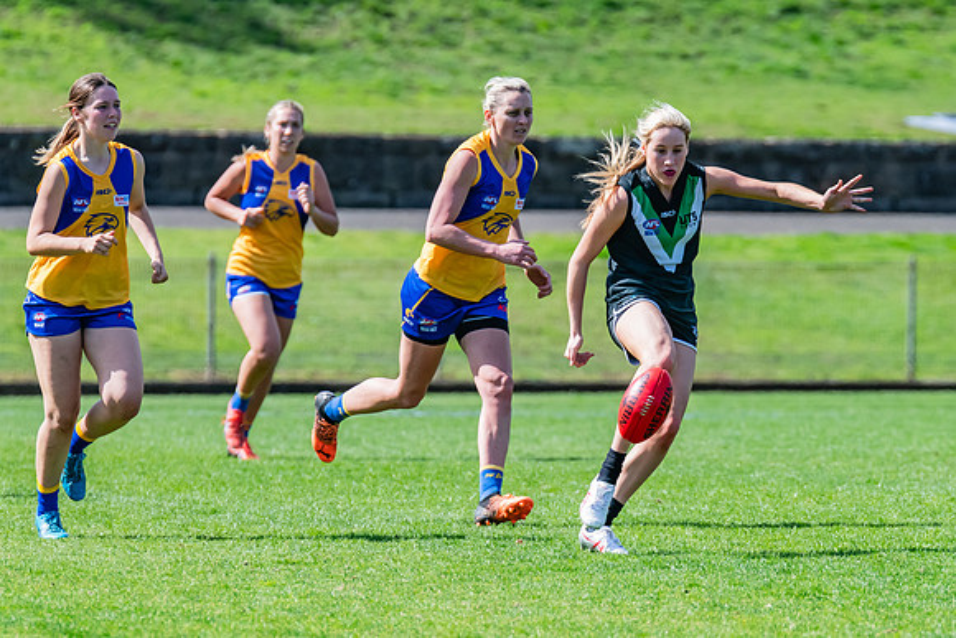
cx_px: 685
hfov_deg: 3.3
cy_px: 341
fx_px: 16409
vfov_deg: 2.2
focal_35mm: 618
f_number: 7.1
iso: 800
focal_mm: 420
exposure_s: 1/1600
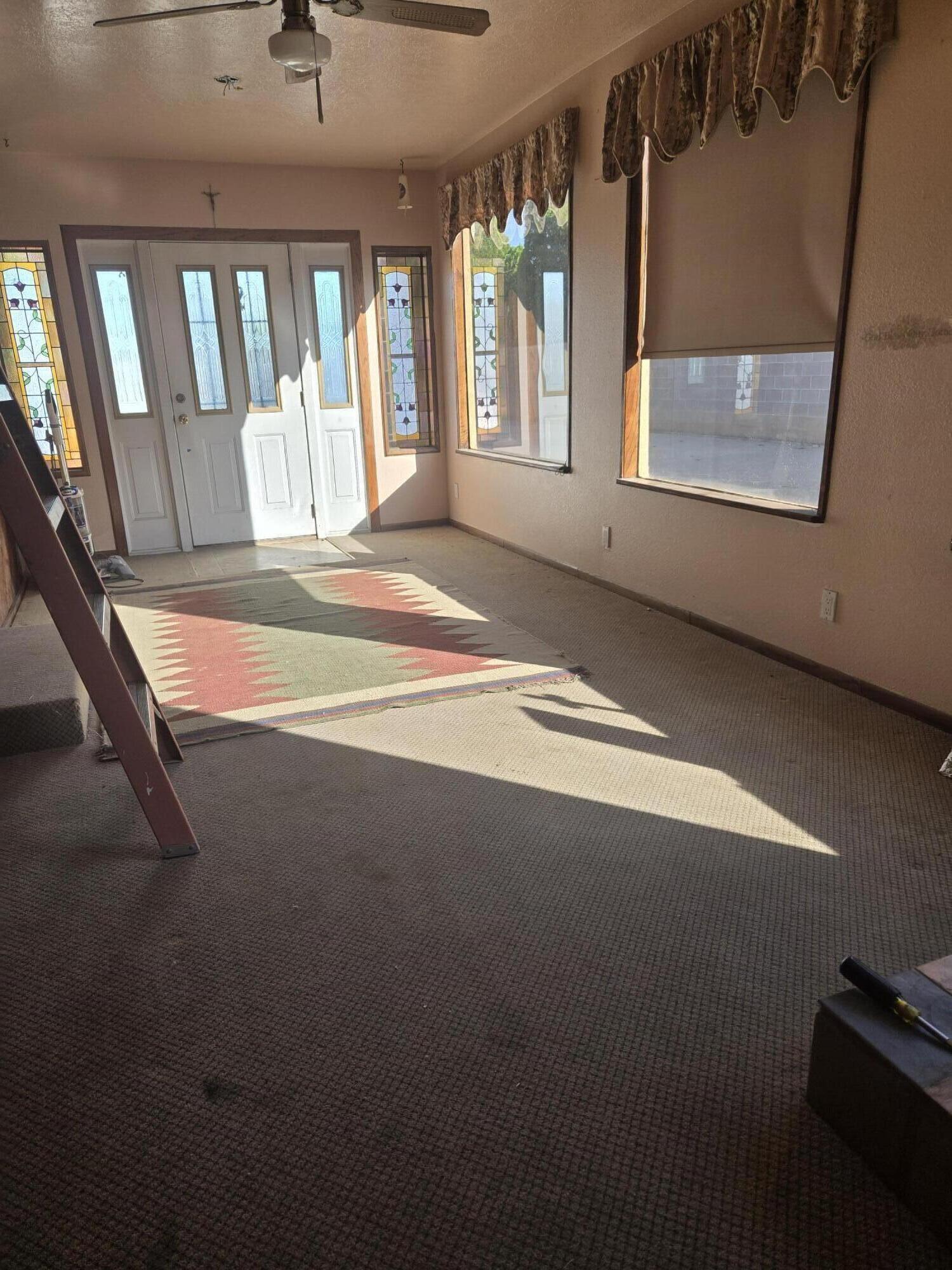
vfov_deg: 73.9
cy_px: 635
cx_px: 476
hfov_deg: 58.9
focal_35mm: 23
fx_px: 843
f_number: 1.8
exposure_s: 1/180
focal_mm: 5.4
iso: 64
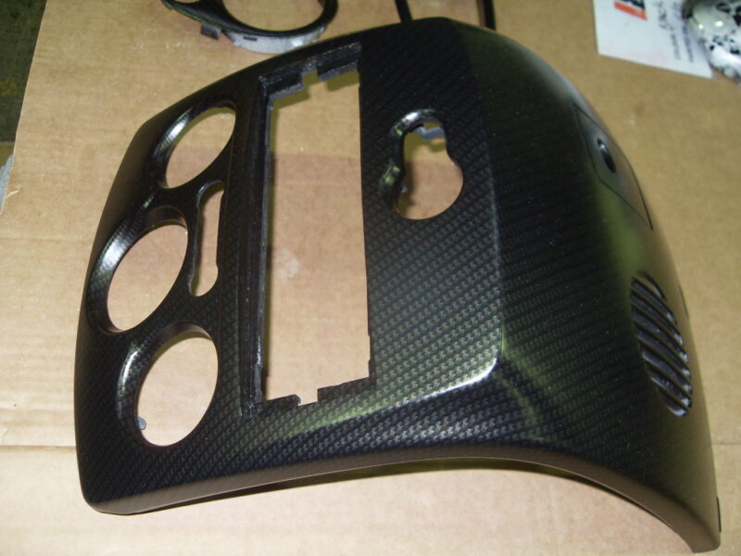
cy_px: 278
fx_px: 749
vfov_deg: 40.7
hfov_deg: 52.6
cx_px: 370
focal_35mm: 35
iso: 100
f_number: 2.8
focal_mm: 6.3
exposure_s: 1/45
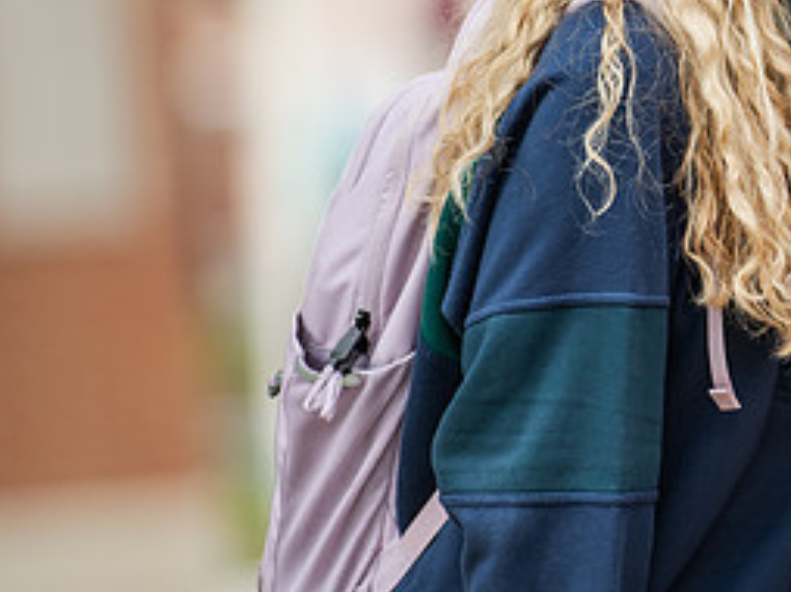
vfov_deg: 2.3
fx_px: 15044
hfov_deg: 3.0
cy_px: 73
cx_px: 841
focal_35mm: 659
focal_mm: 300
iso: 200
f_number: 4
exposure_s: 1/500
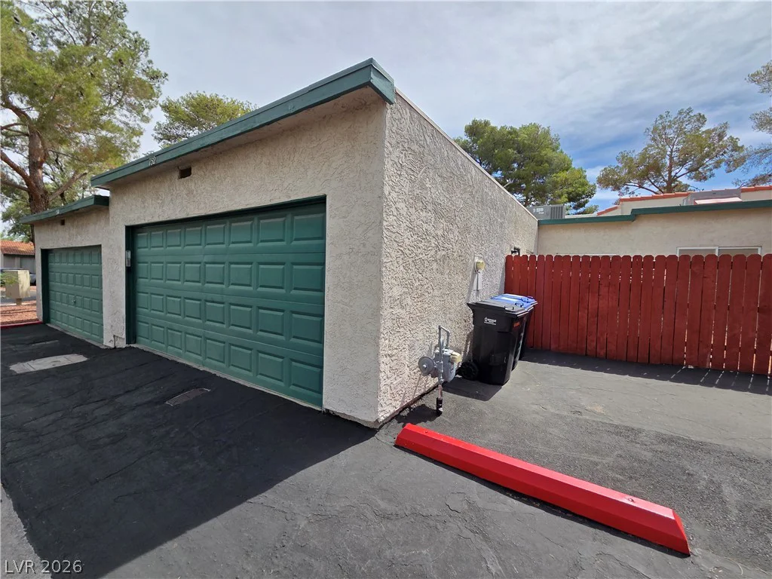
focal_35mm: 13
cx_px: 386
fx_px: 290
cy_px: 290
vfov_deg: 89.9
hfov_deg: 106.2
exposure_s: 1/1925
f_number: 2.2
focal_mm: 2.2
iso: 50
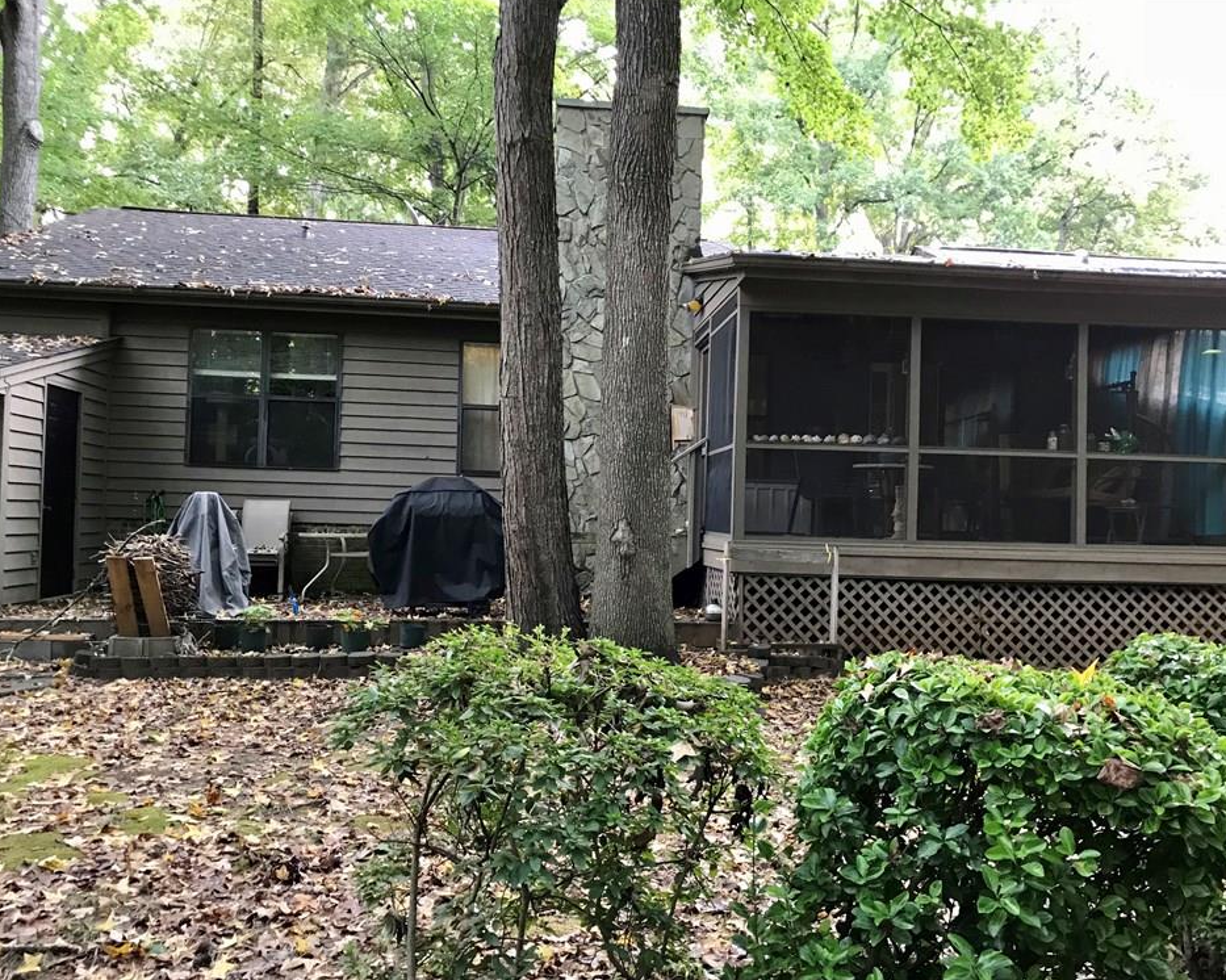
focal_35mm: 30
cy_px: 498
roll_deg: -0.5
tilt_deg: +1.5
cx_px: 622
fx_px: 1088
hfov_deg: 58.8
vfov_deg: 48.5
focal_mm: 3.99
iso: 40
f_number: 1.8
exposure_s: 1/15
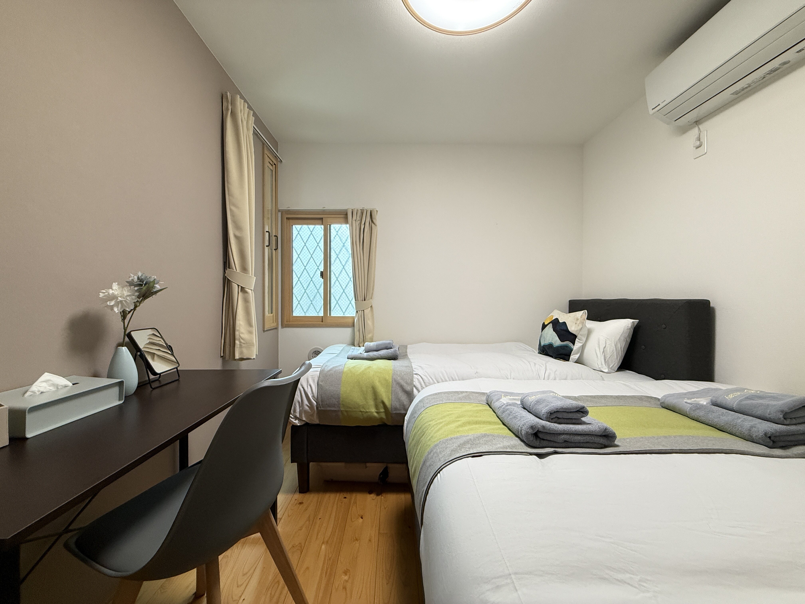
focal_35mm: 14
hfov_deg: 102.1
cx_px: 402
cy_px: 302
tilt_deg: -0.3
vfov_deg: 85.7
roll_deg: +0.1
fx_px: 326
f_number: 2.2
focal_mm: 2.22
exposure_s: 1/100
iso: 200
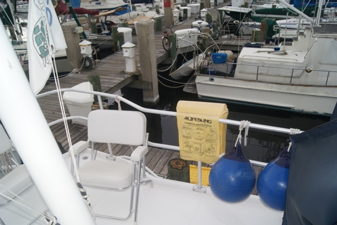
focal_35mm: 29
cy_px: 109
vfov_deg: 45.1
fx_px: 272
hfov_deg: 63.6
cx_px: 174
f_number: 5
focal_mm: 18
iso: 100
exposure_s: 1/160
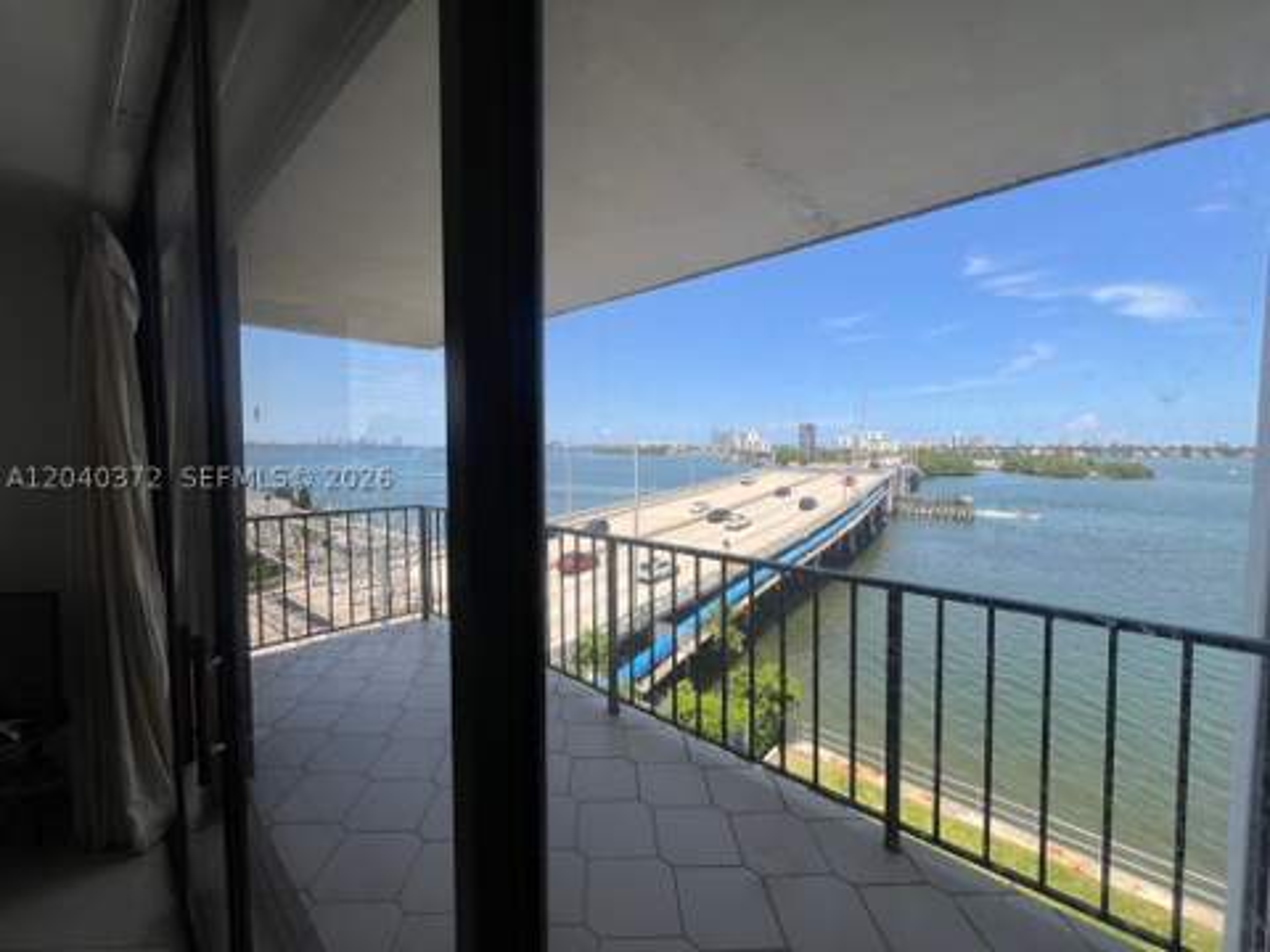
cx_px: 635
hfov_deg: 106.2
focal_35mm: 13
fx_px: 477
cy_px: 476
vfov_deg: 89.9
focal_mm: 1.57
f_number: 1.8
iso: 32
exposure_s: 1/1014
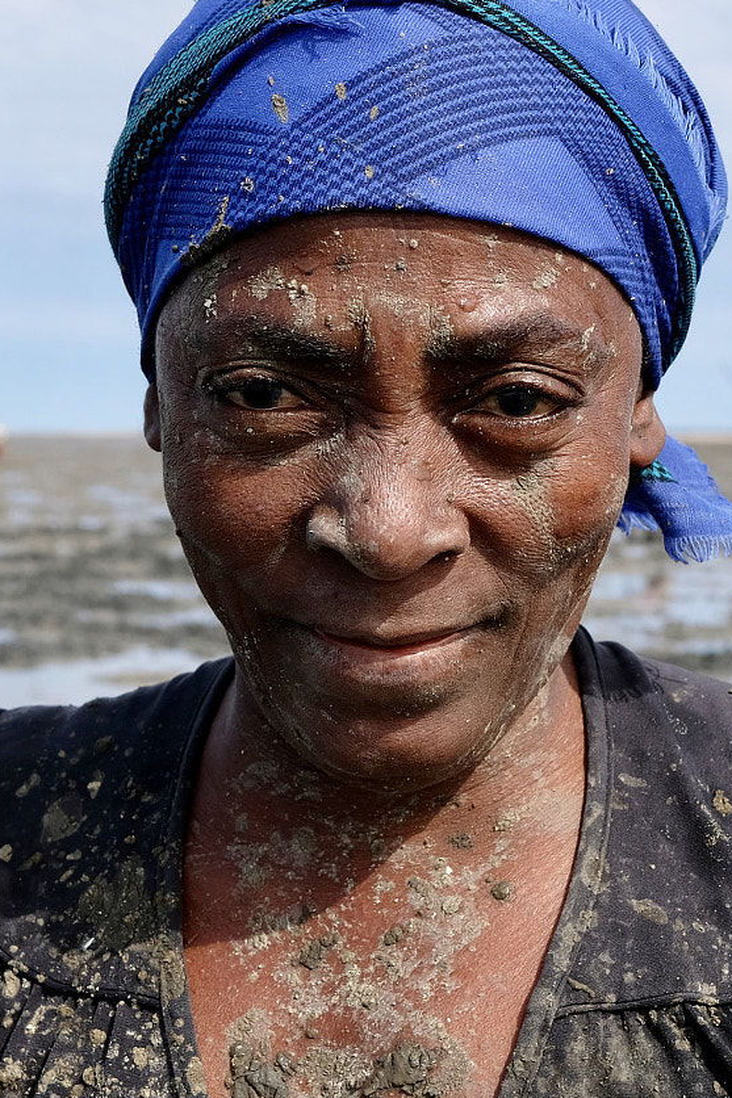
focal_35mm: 67
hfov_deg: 20.3
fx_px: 2044
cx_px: 392
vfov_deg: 30.0
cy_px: 650
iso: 200
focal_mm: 23
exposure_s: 1/850
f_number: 5.6
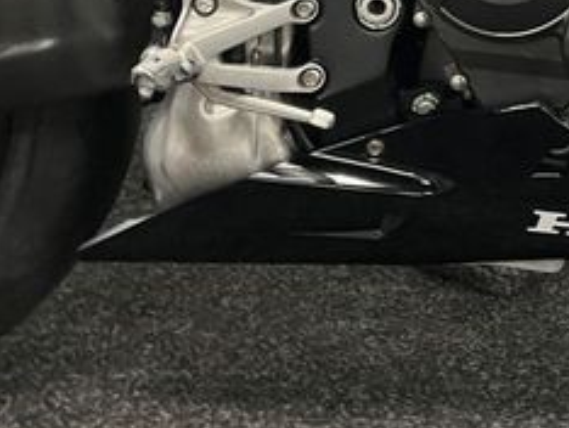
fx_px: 1168
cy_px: -134
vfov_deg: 19.1
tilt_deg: -13.9
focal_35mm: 71
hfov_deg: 25.9
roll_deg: -0.2
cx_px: 579
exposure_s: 1/50
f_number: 1.6
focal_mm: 5.1
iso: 200
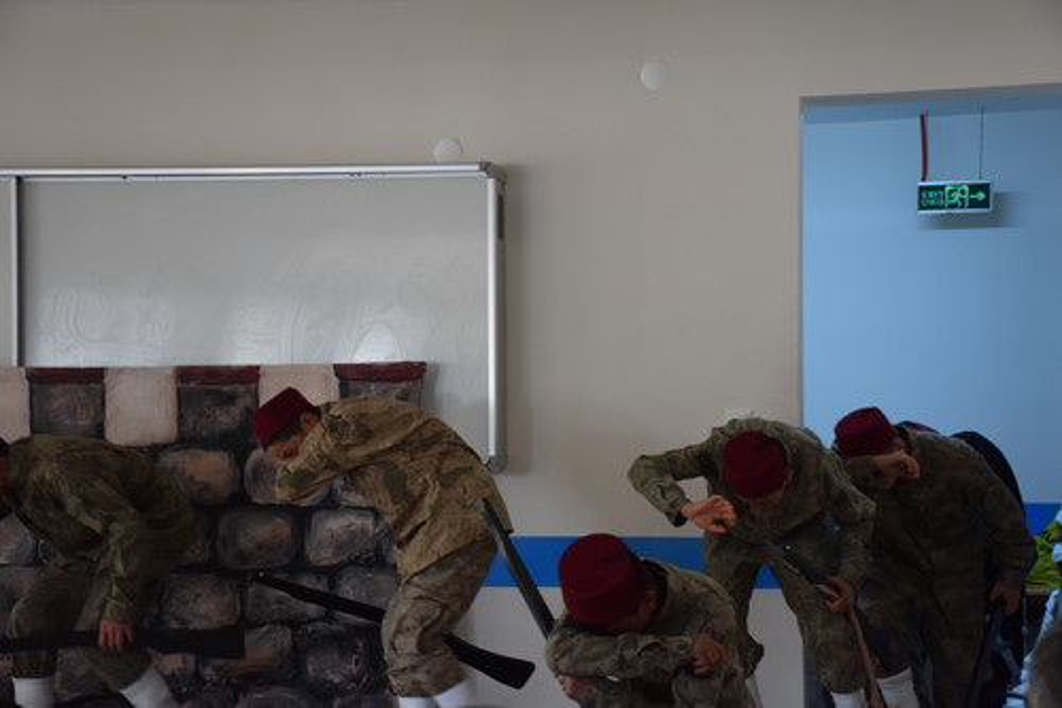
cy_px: 354
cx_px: 531
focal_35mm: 78
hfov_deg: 26.0
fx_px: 2300
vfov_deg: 17.5
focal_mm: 52
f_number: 4.8
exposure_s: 1/60
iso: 1250
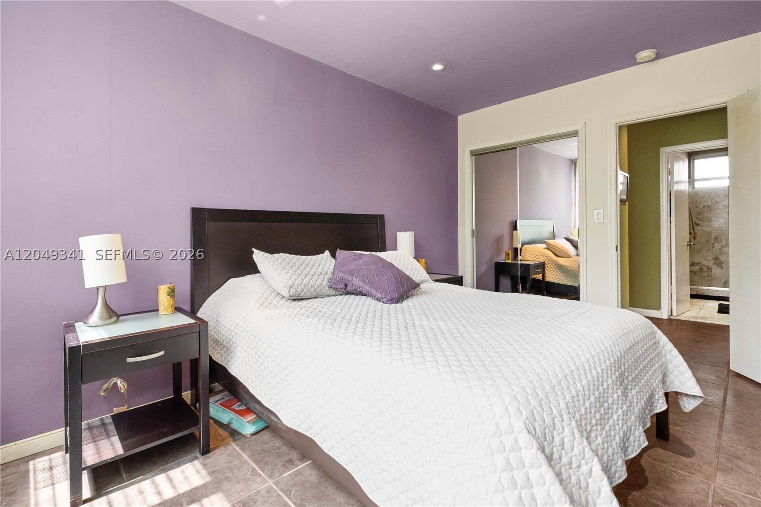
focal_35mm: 16
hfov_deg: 96.7
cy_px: 254
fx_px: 338
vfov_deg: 73.7
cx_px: 380
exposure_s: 1/30
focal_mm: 16
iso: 800
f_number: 9
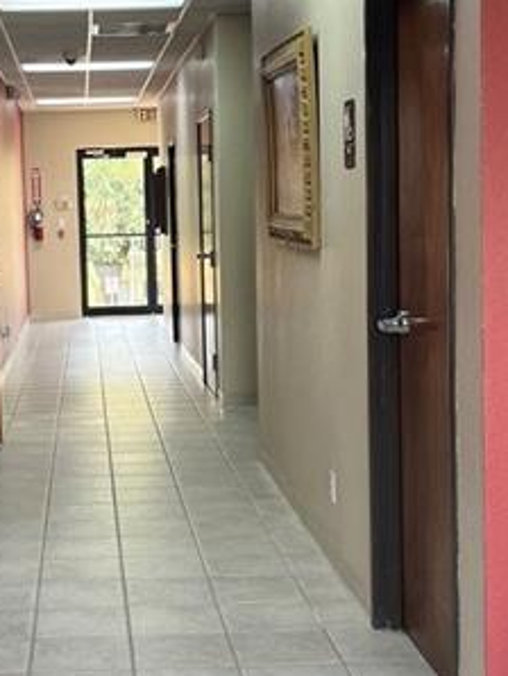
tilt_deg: -5.9
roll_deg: +2.4
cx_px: 93
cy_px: 324
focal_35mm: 67
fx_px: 1309
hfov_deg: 21.7
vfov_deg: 28.9
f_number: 1.6
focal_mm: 5.1
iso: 125
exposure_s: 1/120
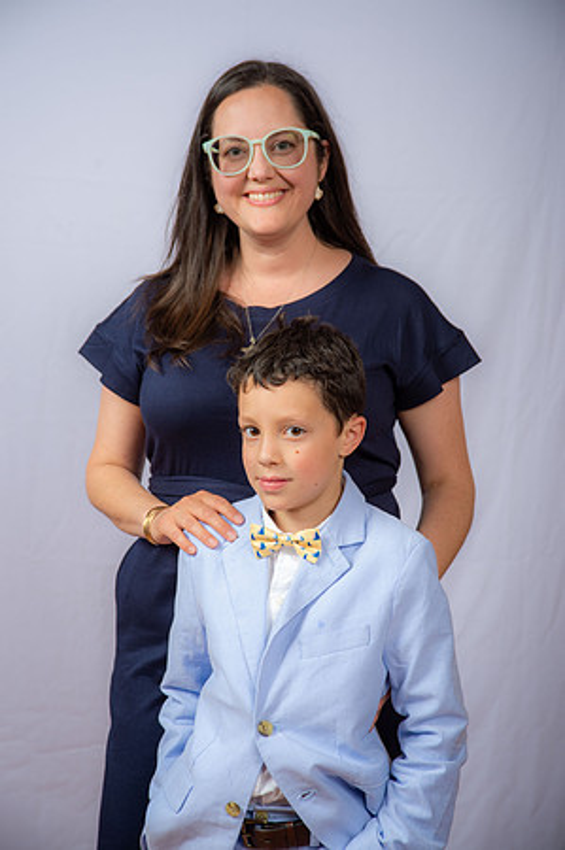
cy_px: 425
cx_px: 282
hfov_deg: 18.9
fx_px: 1699
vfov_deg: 28.1
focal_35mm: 72
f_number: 6.3
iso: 250
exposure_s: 1/160
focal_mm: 72
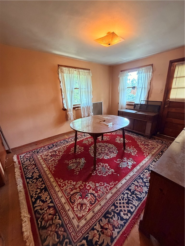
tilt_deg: -17.1
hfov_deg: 85.7
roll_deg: +1.9
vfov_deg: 102.1
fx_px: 100
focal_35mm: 14
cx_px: 92
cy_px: 123
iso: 500
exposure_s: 1/60
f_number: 2.2
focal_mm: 2.22
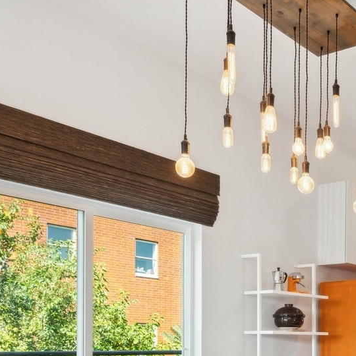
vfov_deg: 31.0
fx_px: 593
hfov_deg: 31.2
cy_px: 354
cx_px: 348
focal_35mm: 51
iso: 320
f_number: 8
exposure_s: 1/15
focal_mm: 20
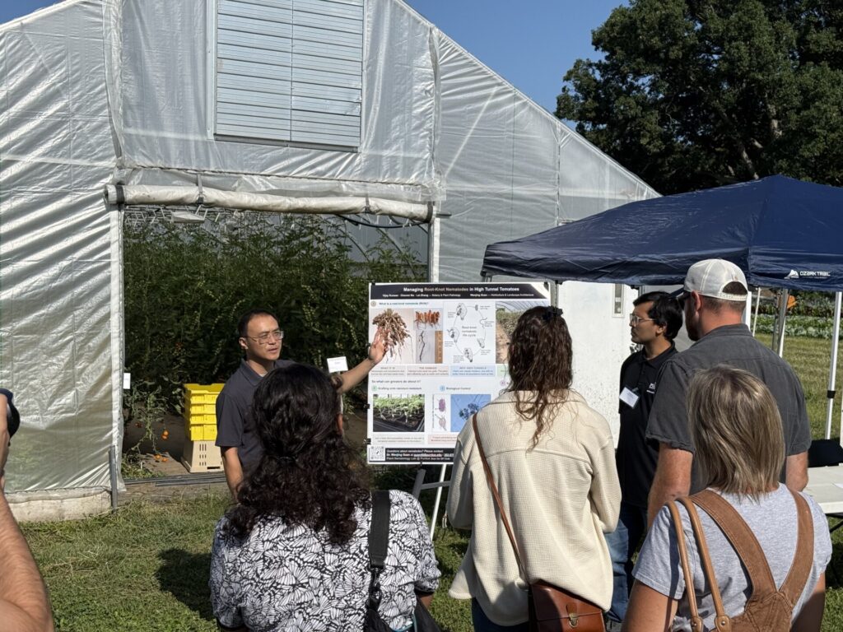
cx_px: 422
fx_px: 1169
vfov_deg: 30.3
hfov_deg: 39.7
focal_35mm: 48
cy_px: 316
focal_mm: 6.76
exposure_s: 1/8772
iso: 64
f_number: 1.78
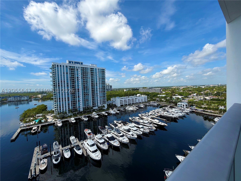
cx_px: 120
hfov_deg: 102.1
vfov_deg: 85.7
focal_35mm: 14
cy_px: 90
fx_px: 97
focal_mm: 2.22
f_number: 2.2
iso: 20
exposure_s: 1/985
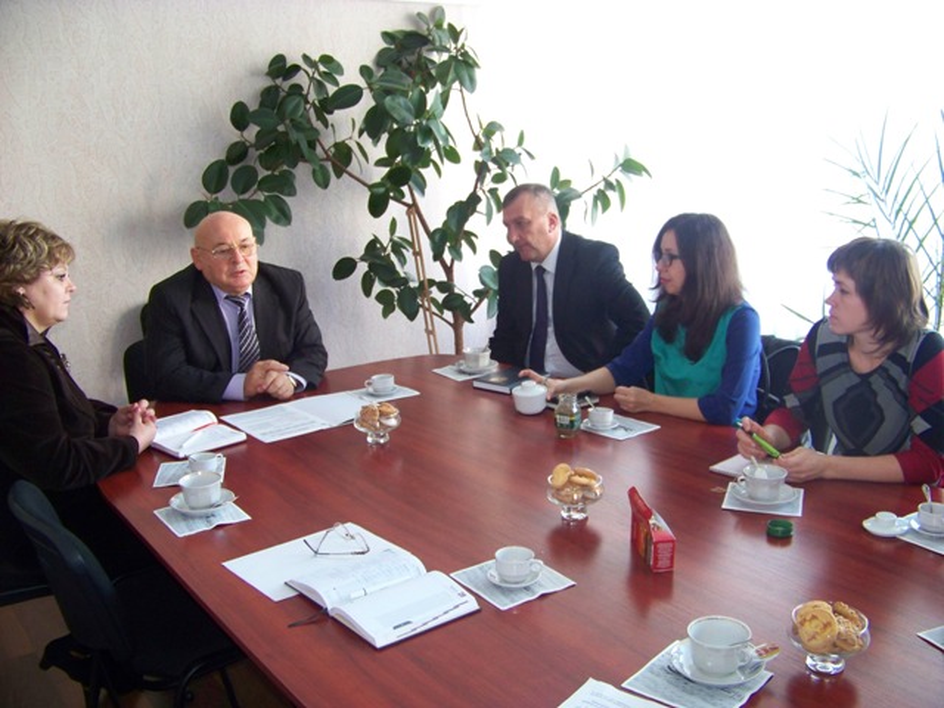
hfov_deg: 51.4
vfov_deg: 39.7
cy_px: 354
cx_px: 472
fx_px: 982
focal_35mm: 36
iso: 200
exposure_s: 1/30
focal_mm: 5.85
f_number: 2.8
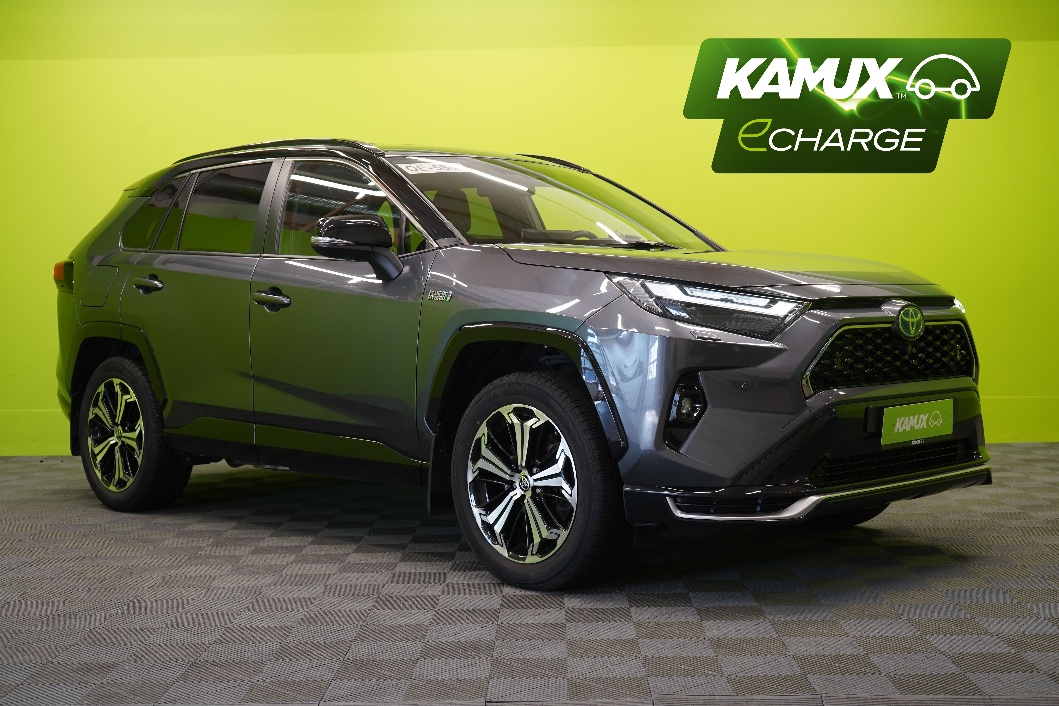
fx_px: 1382
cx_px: 530
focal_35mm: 47
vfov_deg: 28.6
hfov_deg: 41.9
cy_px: 353
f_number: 5
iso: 400
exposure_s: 1/40
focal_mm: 47
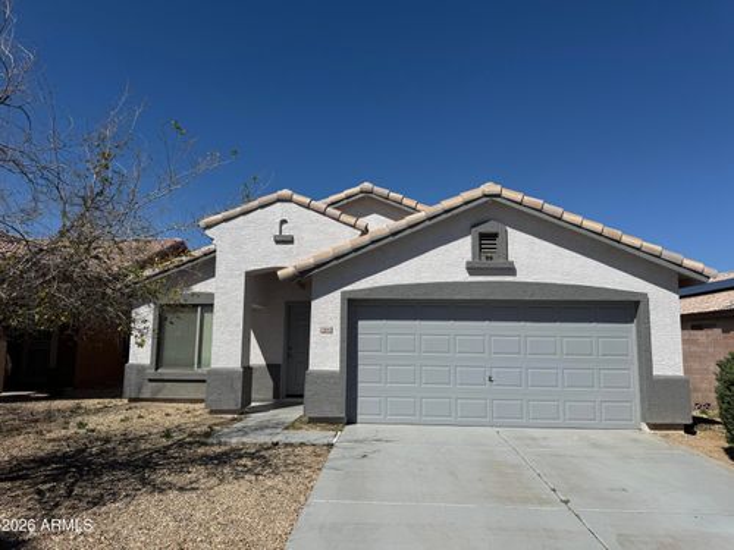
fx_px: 509
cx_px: 367
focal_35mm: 24
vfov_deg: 56.8
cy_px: 275
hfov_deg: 71.6
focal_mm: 6.76
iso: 80
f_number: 1.78
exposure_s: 1/10417
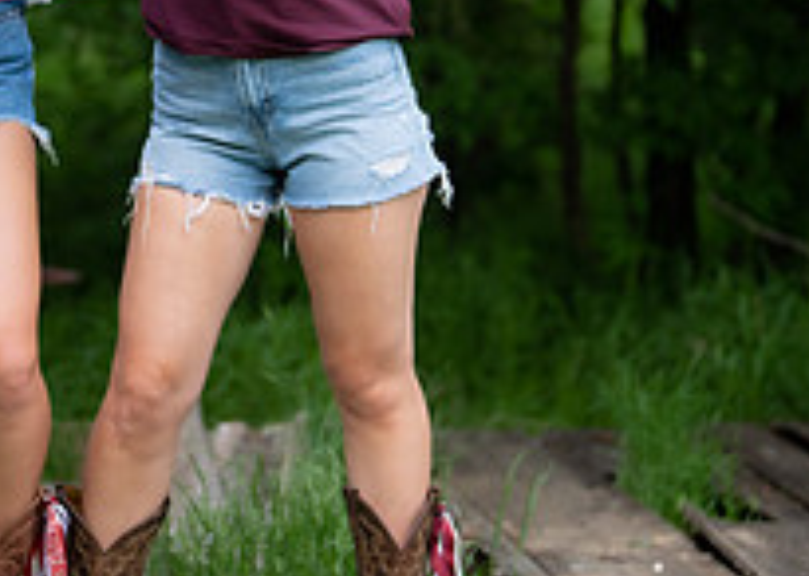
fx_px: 3535
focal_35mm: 154
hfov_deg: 13.0
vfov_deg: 9.3
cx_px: 157
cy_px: 6
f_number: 1.2
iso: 125
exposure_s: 1/640
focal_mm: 50
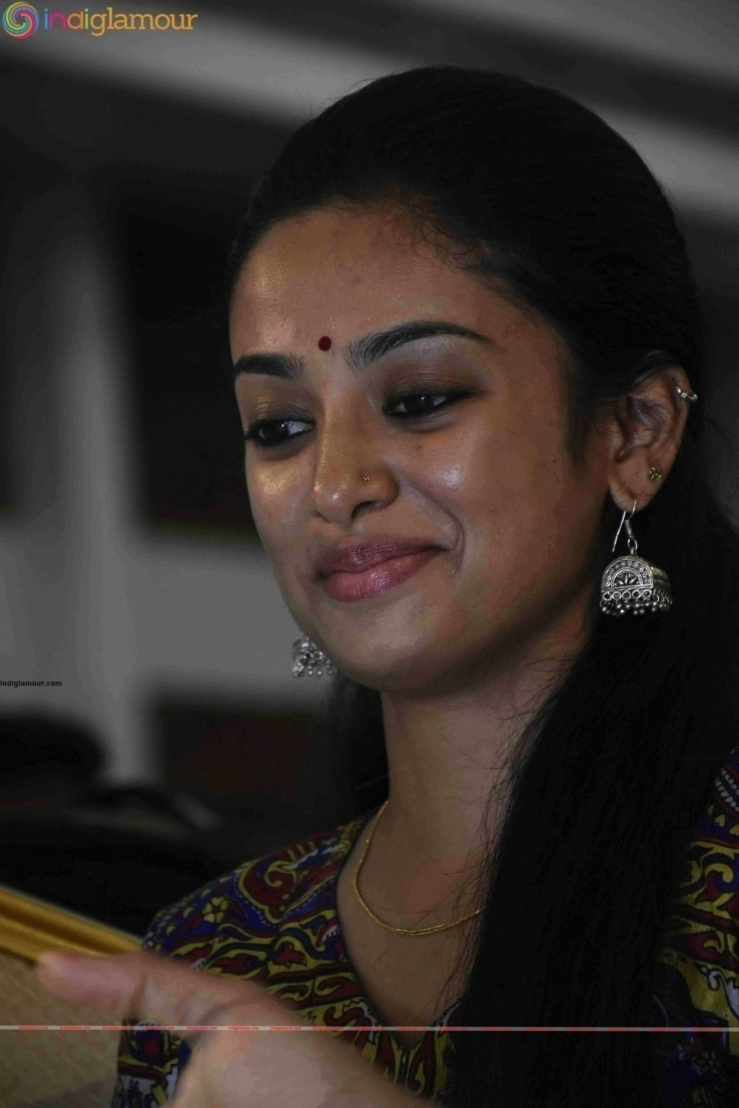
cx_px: 370
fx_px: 6466
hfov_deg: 6.5
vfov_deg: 9.8
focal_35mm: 210
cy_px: 554
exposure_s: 1/100
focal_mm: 140
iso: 2500
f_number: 5.6
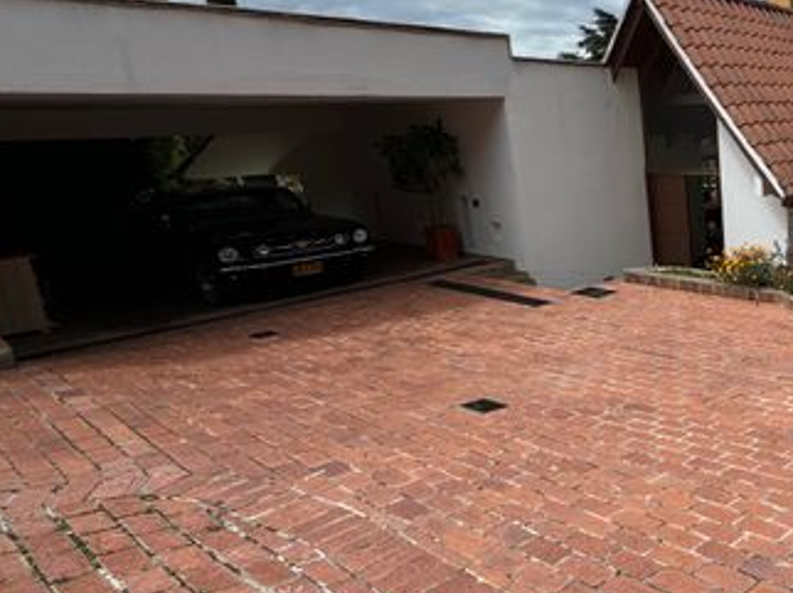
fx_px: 664
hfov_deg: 50.0
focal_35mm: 29
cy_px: 295
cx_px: 794
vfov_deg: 48.2
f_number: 2.2
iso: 50
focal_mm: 2.22
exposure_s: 1/1927
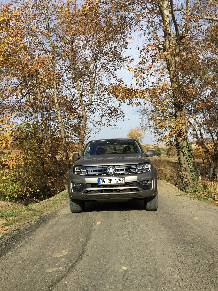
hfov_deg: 48.2
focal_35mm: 29
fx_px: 244
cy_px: 146
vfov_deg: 61.7
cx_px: 109
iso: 32
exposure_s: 1/2326
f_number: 2.2
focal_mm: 4.15
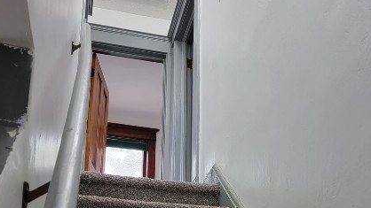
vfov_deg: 23.2
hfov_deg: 42.7
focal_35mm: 48
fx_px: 472
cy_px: 237
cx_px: 223
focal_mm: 6.7
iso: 400
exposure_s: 1/40
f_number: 1.8
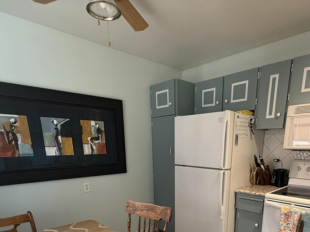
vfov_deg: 49.3
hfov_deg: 68.7
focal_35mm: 25
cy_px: 206
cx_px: 186
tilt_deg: -15.0
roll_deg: +0.5
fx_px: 224
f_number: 2.2
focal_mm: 2.22
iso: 250
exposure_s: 1/60
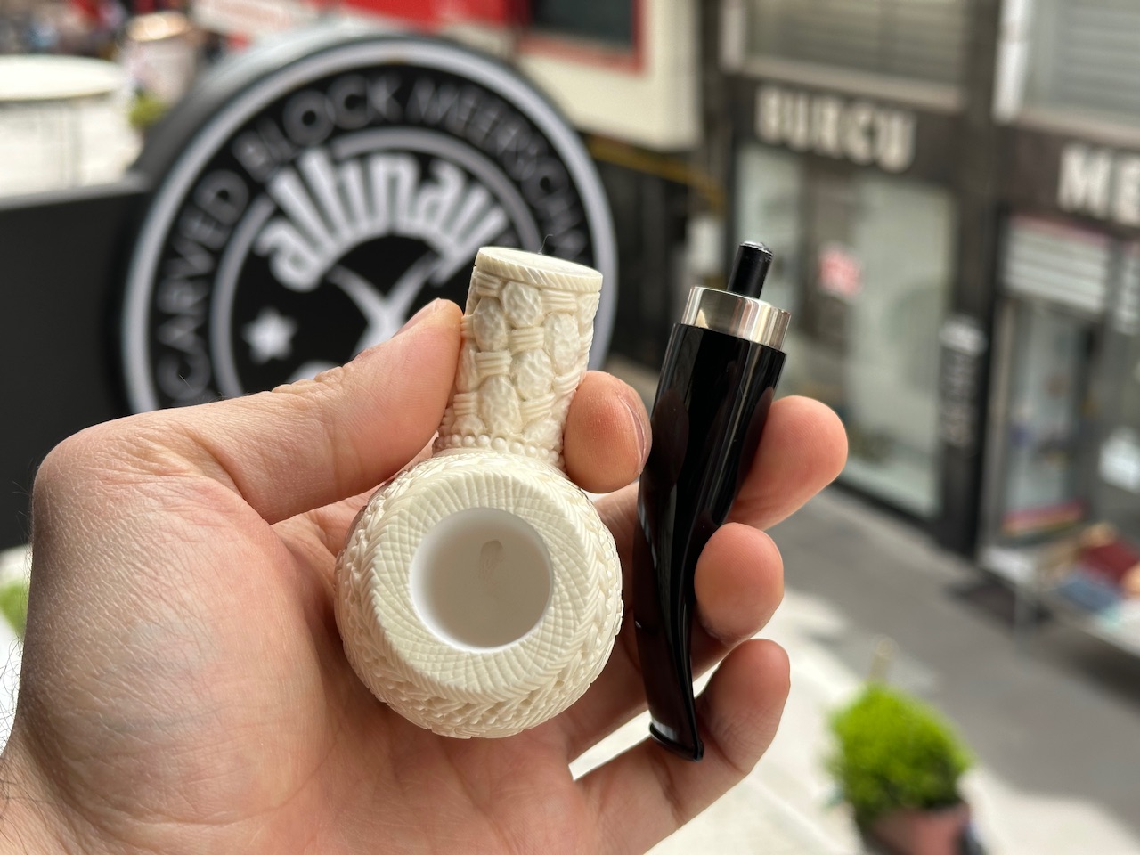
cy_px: 428
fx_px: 1581
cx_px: 570
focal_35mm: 48
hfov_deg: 39.7
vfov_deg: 30.3
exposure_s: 1/1242
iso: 64
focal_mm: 6.86
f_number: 1.78
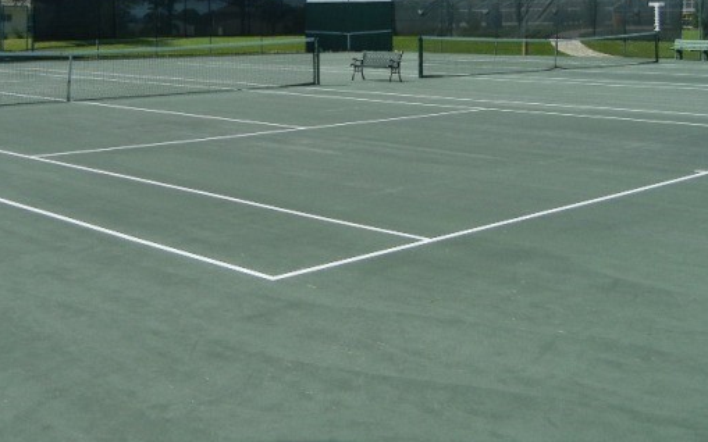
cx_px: 298
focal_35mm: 50
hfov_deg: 40.2
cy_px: 69
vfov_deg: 25.3
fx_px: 965
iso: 160
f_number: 7
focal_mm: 5.4
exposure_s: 1/610
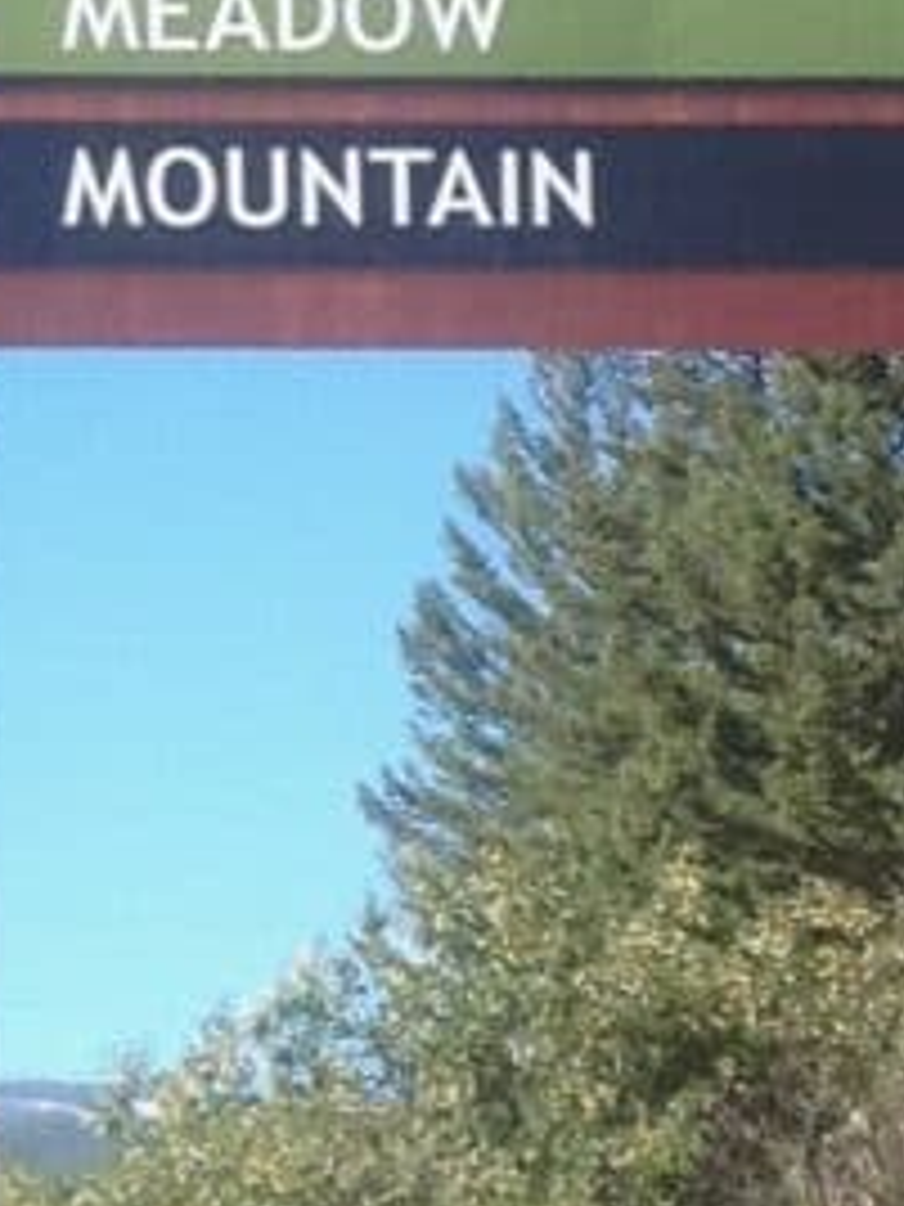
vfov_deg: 7.4
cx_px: -427
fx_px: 9297
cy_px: 958
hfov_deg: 5.5
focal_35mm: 267
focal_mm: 4.28
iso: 50
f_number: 2.4
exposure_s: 1/1042
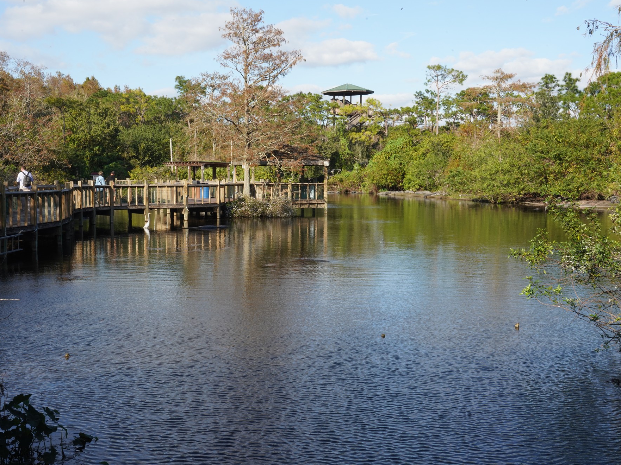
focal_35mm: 48
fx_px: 861
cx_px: 284
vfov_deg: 30.3
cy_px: 233
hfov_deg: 39.6
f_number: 29
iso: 640
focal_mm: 44
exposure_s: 1/100
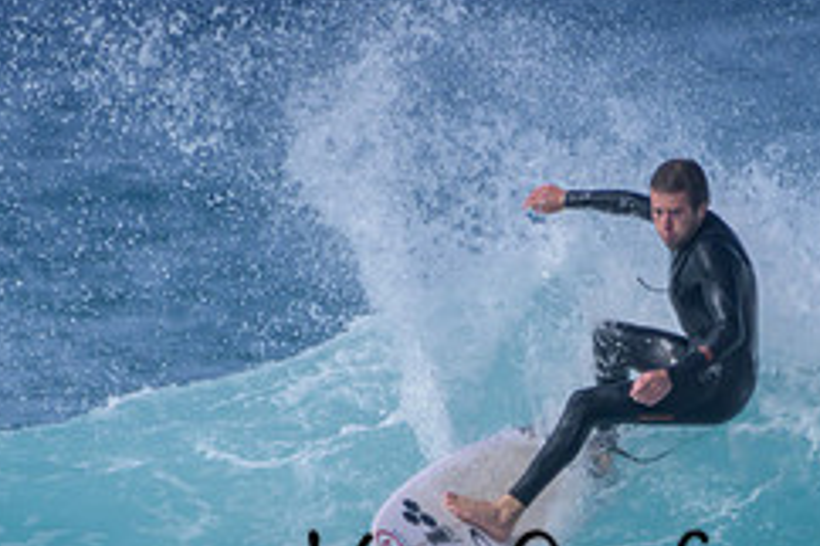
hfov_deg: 1.0
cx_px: 657
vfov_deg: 0.6
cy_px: 554
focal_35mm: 2160
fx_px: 49165
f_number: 11
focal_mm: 900
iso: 720
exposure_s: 1/2000
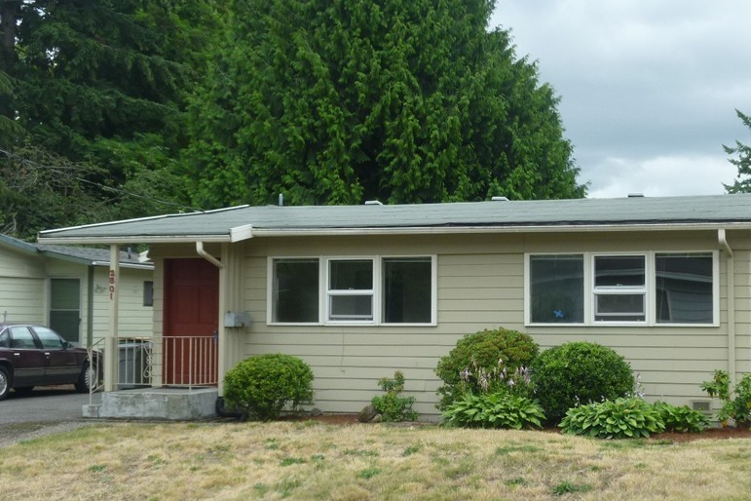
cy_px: 260
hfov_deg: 34.2
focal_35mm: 58
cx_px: 491
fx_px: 1210
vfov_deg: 23.4
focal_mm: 7.6
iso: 100
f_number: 4.1
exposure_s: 1/250
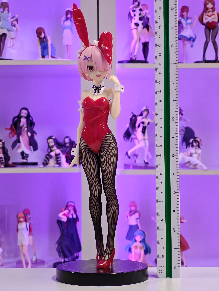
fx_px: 675
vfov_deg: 24.4
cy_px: 146
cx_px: 110
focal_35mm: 80
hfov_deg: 18.4
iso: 800
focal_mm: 7.48
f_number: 2.4
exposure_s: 1/25
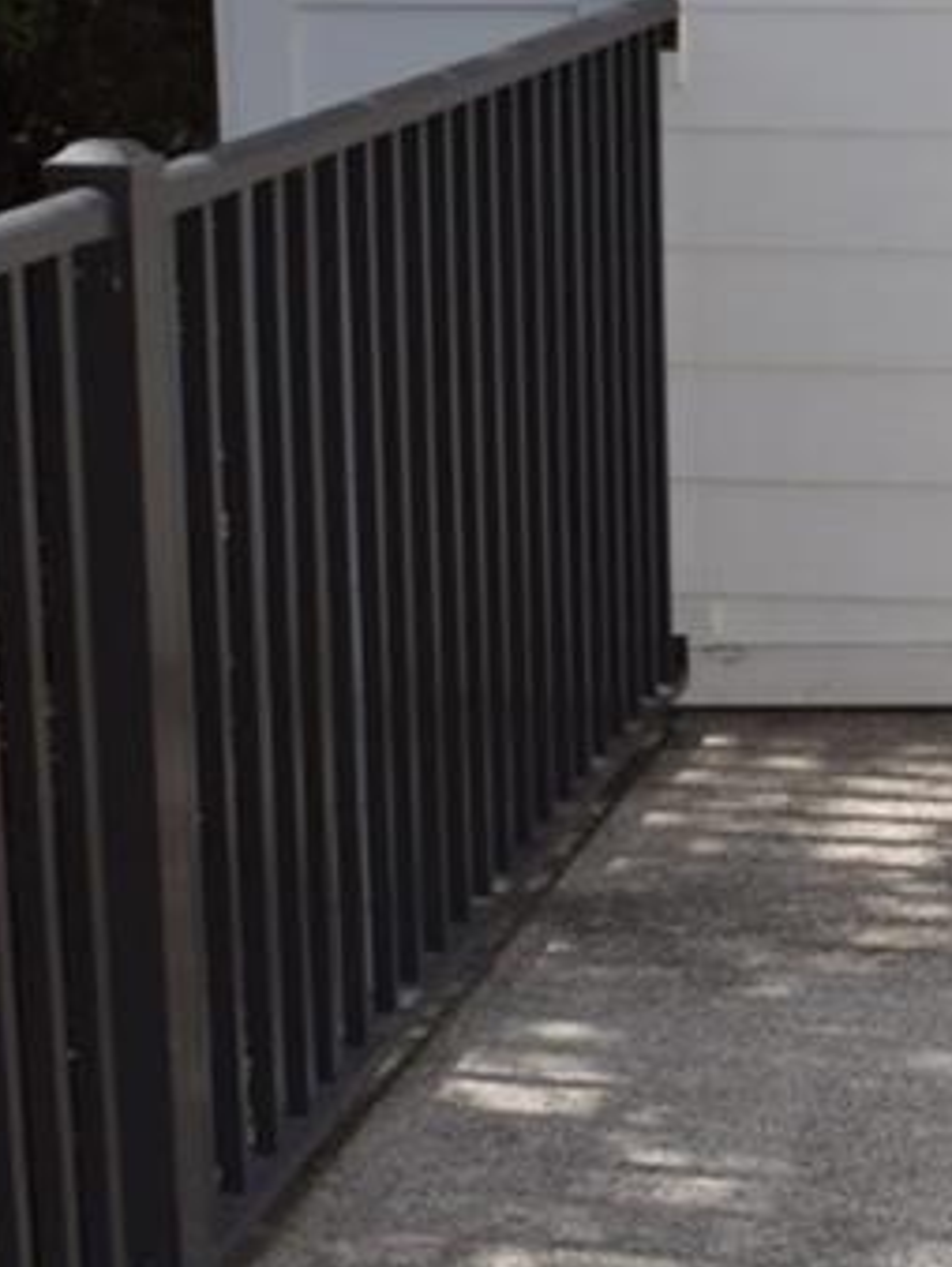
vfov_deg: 20.4
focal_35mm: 96
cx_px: 1087
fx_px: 3516
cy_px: 491
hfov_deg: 15.0
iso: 100
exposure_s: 1/200
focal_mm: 22
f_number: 13
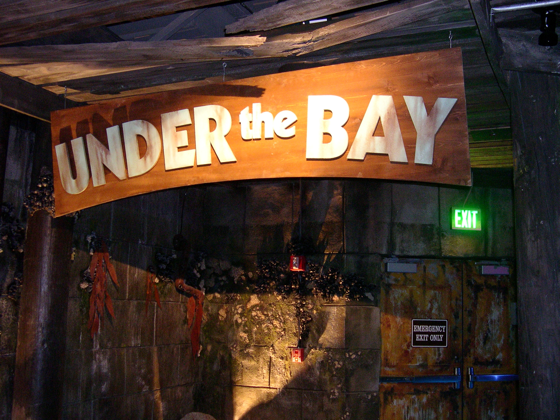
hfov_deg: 49.0
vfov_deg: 37.7
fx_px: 615
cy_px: 210
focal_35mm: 38
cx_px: 280
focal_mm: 8
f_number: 2.8
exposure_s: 1/2.4
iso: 400
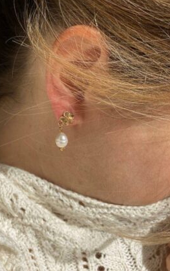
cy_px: 134
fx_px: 415
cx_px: 70
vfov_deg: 36.3
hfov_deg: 23.1
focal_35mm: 56
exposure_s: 1/1261
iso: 20
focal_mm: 6
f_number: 2
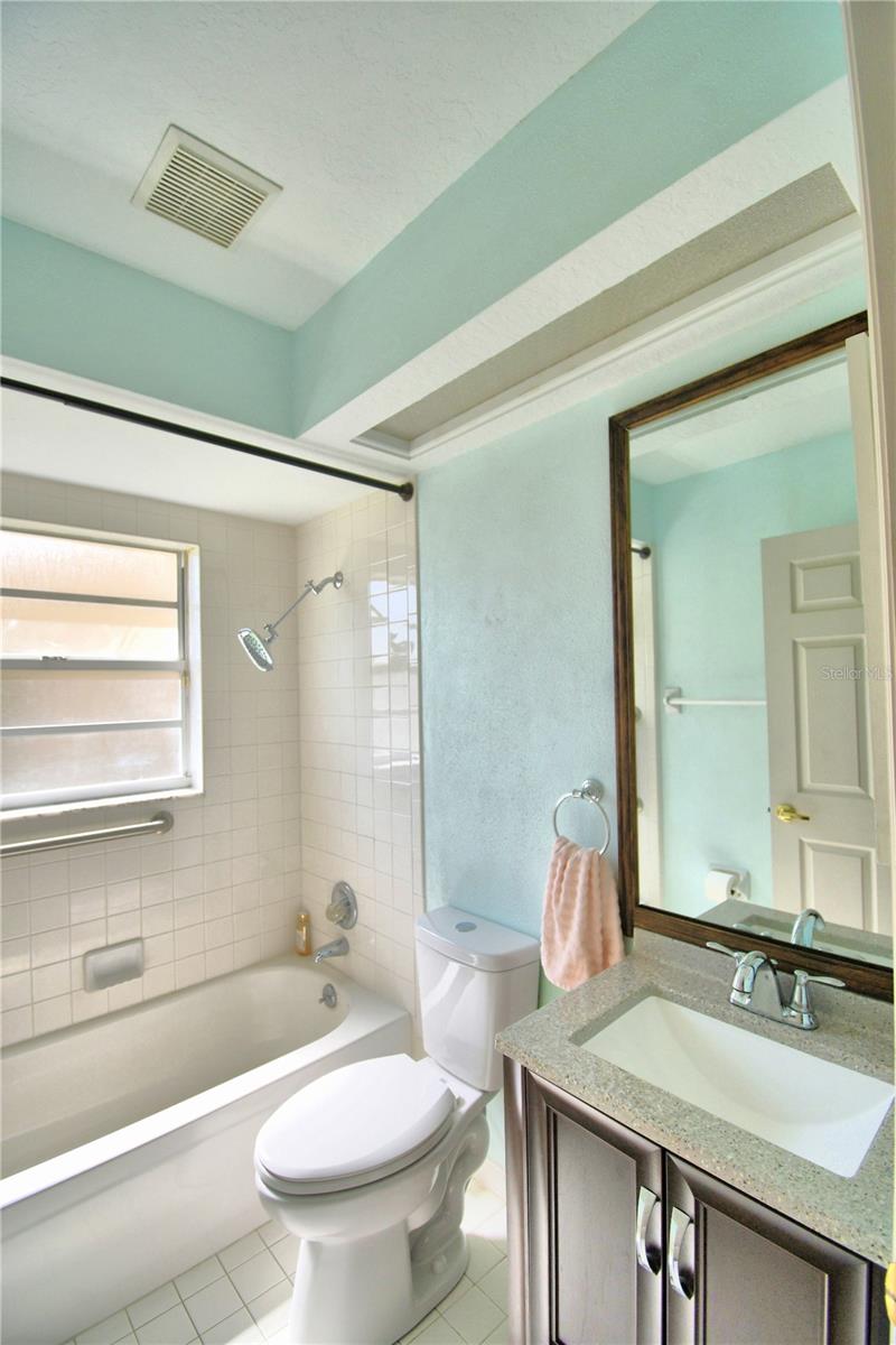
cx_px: 448
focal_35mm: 15
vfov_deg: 100.4
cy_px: 672
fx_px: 560
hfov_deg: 77.3
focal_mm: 10
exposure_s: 1/400
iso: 200
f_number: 4.5
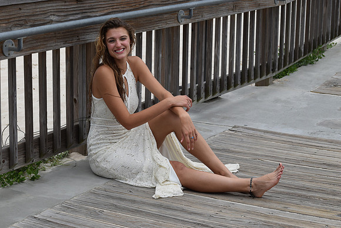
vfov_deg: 16.6
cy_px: 114
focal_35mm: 82
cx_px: 170
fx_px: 782
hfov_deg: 24.6
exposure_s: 1/250
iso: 250
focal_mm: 55
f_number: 8
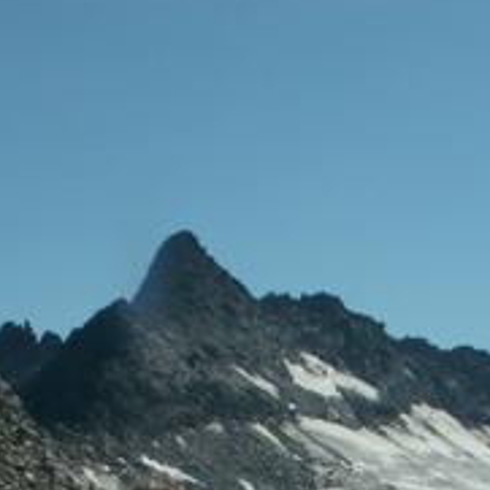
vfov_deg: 13.5
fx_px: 2002
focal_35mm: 125
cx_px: 517
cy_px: 631
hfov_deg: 13.7
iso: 50
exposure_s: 1/320
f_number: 8
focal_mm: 6.69
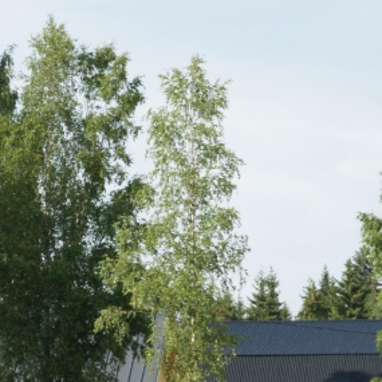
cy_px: 143
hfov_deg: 4.2
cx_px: 0
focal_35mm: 412
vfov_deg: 4.3
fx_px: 5144
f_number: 13
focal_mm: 90
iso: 400
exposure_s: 1/250
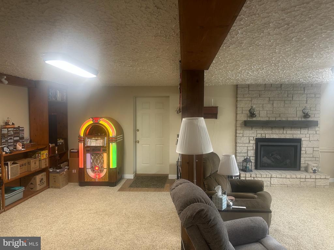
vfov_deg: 56.8
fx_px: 232
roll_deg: +0.1
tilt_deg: -2.0
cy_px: 125
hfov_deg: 71.6
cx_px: 167
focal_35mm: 24
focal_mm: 6.86
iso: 160
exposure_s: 1/60
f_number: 1.78
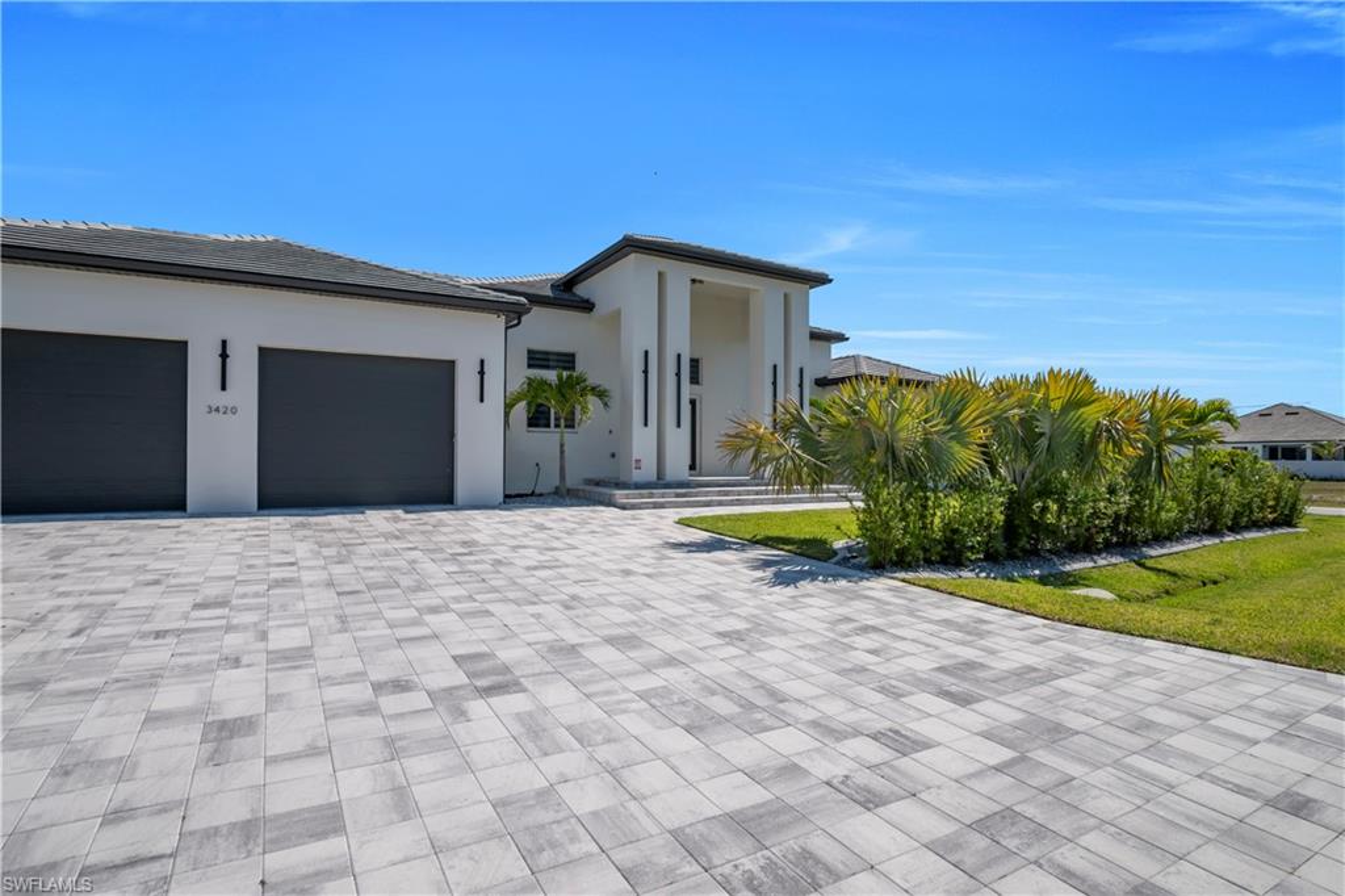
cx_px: 672
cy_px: 448
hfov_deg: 90.0
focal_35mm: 18
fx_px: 672
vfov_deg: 67.3
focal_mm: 12
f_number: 8
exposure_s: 1/500
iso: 100
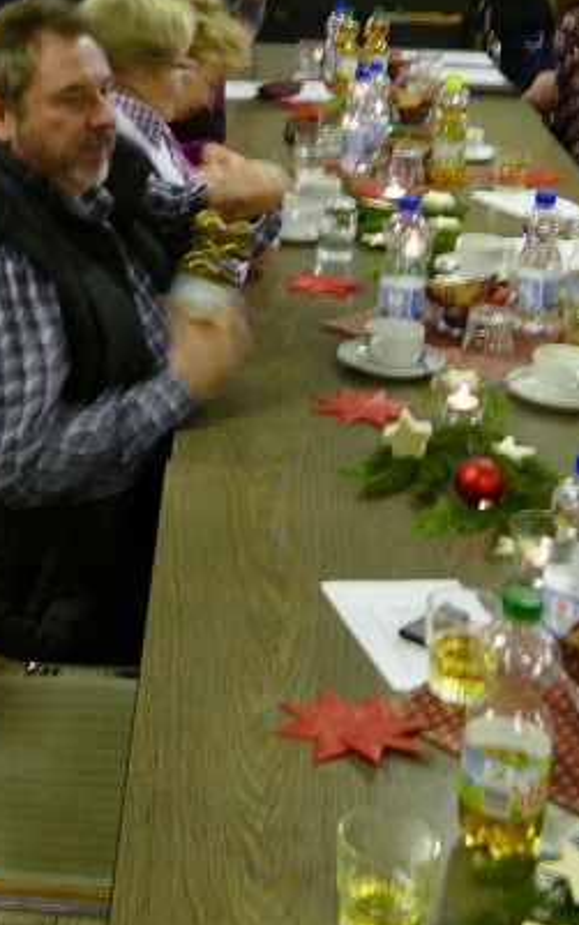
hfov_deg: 18.6
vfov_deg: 30.7
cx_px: -180
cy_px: 171
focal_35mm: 65
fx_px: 1639
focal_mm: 9.12
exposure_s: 1/6
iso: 125
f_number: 2.8
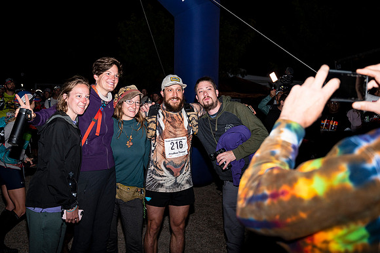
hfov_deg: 50.4
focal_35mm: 38
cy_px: 110
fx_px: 402
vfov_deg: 34.9
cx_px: 161
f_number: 4
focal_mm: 33
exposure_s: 1/200
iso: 320
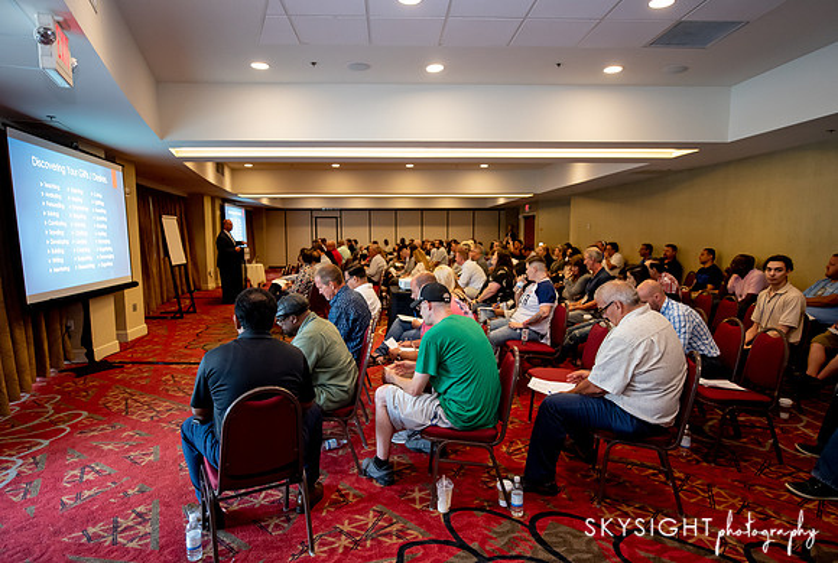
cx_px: 411
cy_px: 295
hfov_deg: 79.5
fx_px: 504
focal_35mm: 22
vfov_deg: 58.4
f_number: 2.8
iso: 5000
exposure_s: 1/200
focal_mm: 20
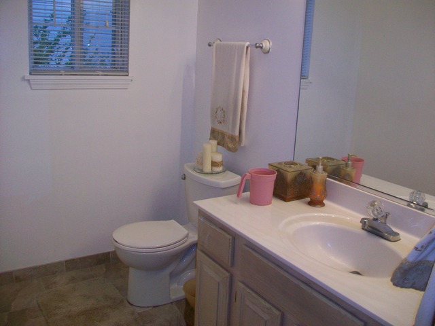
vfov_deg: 44.2
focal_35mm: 32
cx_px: 218
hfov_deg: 56.8
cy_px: 163
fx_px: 402
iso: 120
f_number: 2.8
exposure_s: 1/60
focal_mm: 5.7
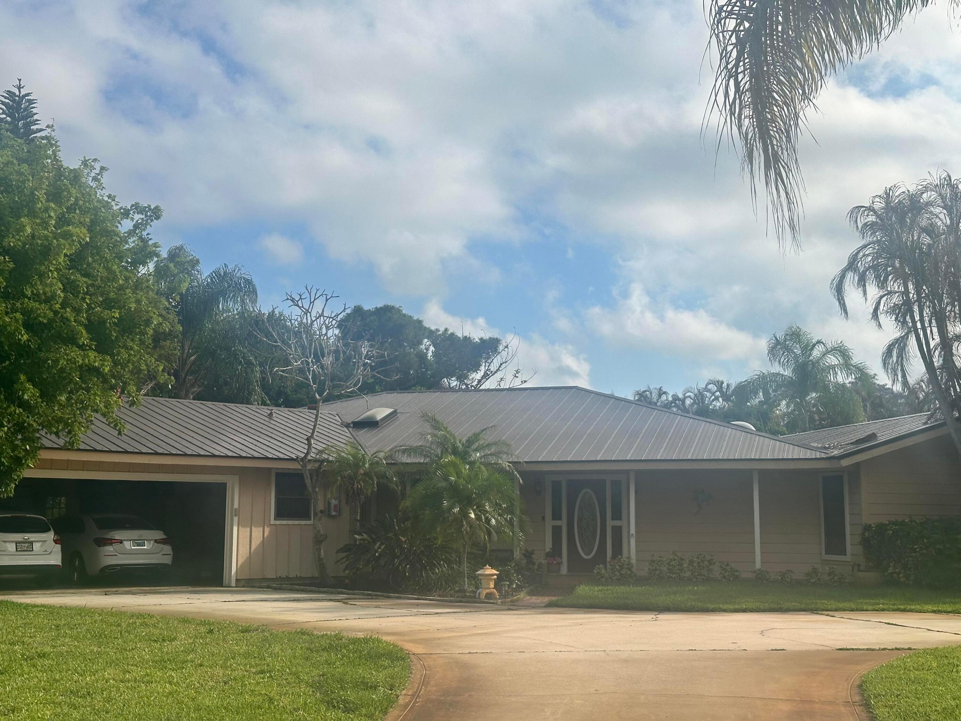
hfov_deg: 39.7
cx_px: 480
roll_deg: -0.7
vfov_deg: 30.3
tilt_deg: +7.7
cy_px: 360
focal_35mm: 48
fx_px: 1333
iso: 64
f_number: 1.78
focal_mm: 6.86
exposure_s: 1/6623
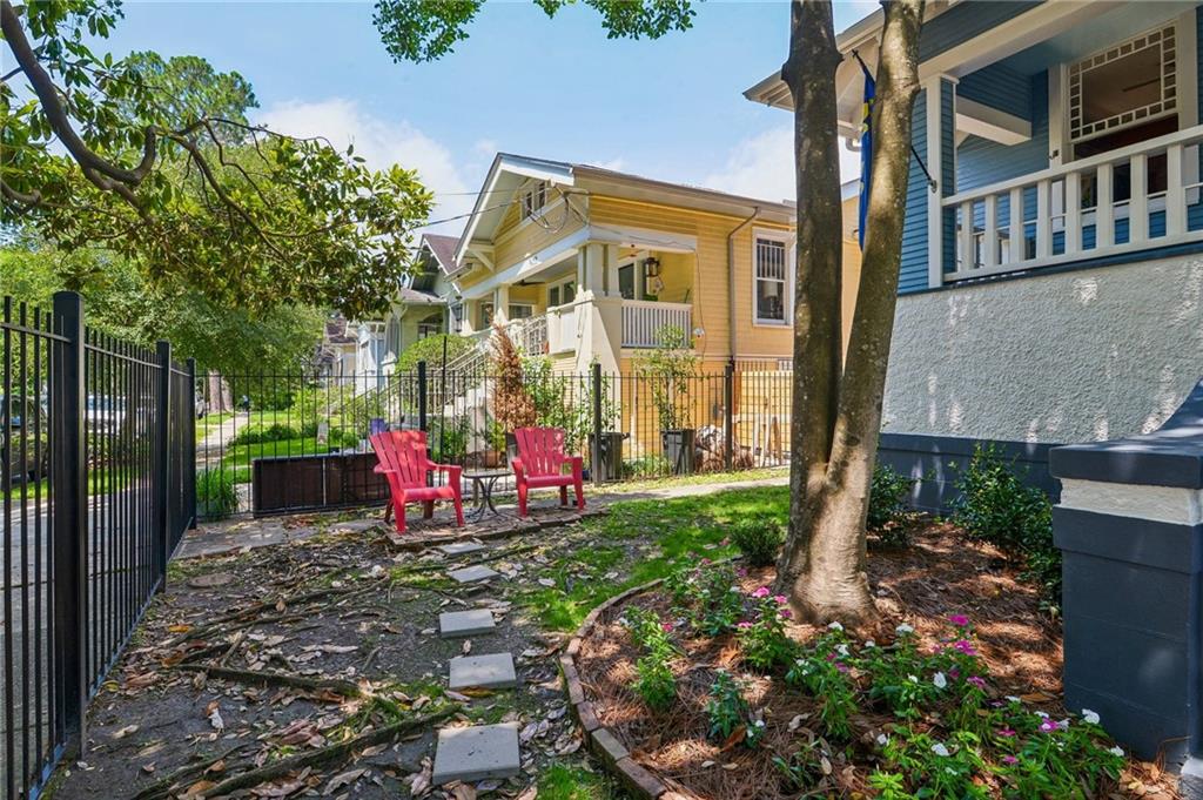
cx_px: 602
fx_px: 634
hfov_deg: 87.0
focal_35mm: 19
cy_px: 400
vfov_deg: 64.5
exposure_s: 1/80
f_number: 13
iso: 400
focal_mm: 19
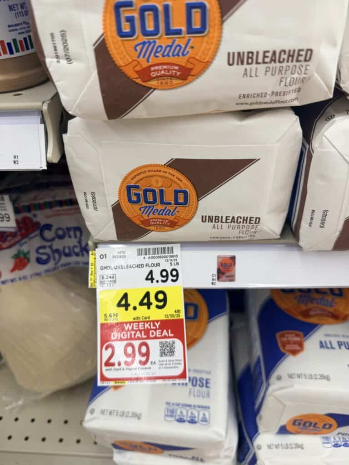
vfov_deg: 71.6
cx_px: 174
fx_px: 323
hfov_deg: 56.8
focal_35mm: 24
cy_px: 232
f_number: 1.78
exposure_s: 1/63
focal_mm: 6.76
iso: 125
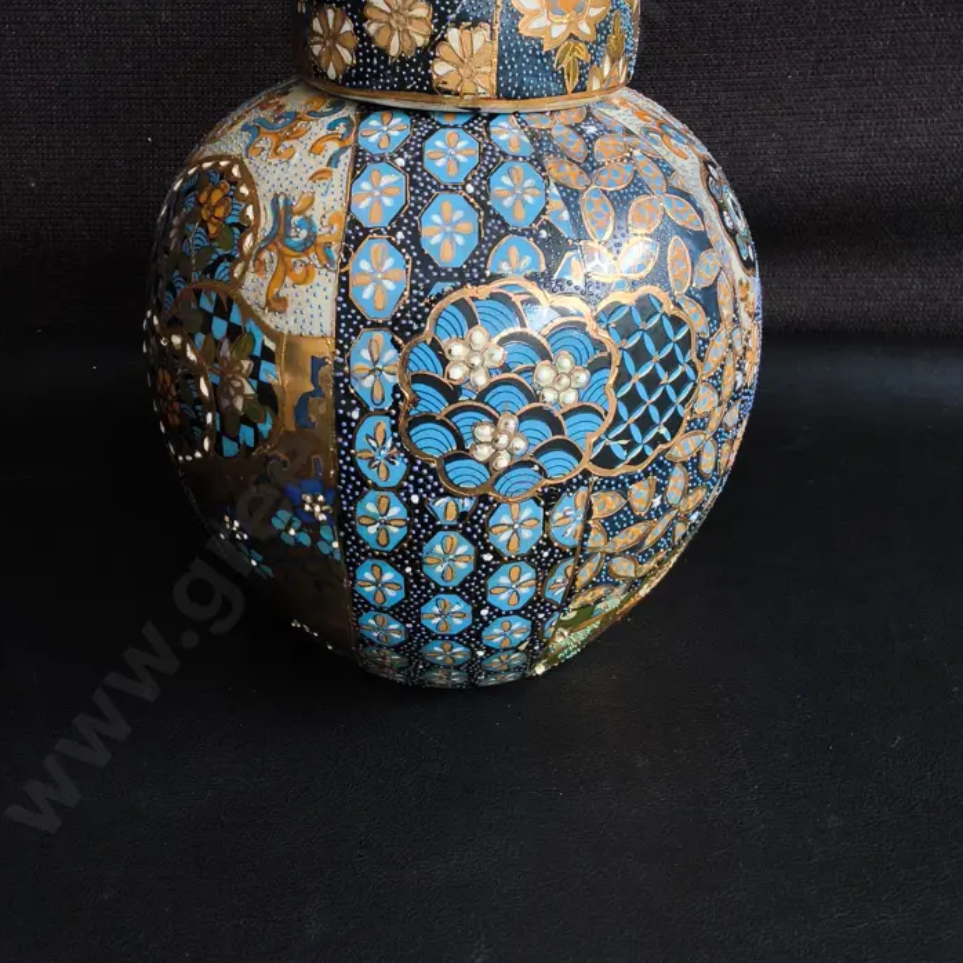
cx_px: 446
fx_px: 1102
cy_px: 266
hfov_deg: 47.2
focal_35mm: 35
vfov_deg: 45.9
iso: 100
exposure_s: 1/100
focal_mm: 2.87
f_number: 2
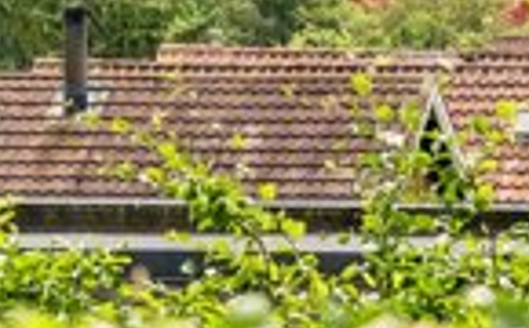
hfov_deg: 4.0
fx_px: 7468
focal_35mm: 519
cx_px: -584
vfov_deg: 2.5
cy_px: -567
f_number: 7.1
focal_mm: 92
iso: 800
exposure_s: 1/2000
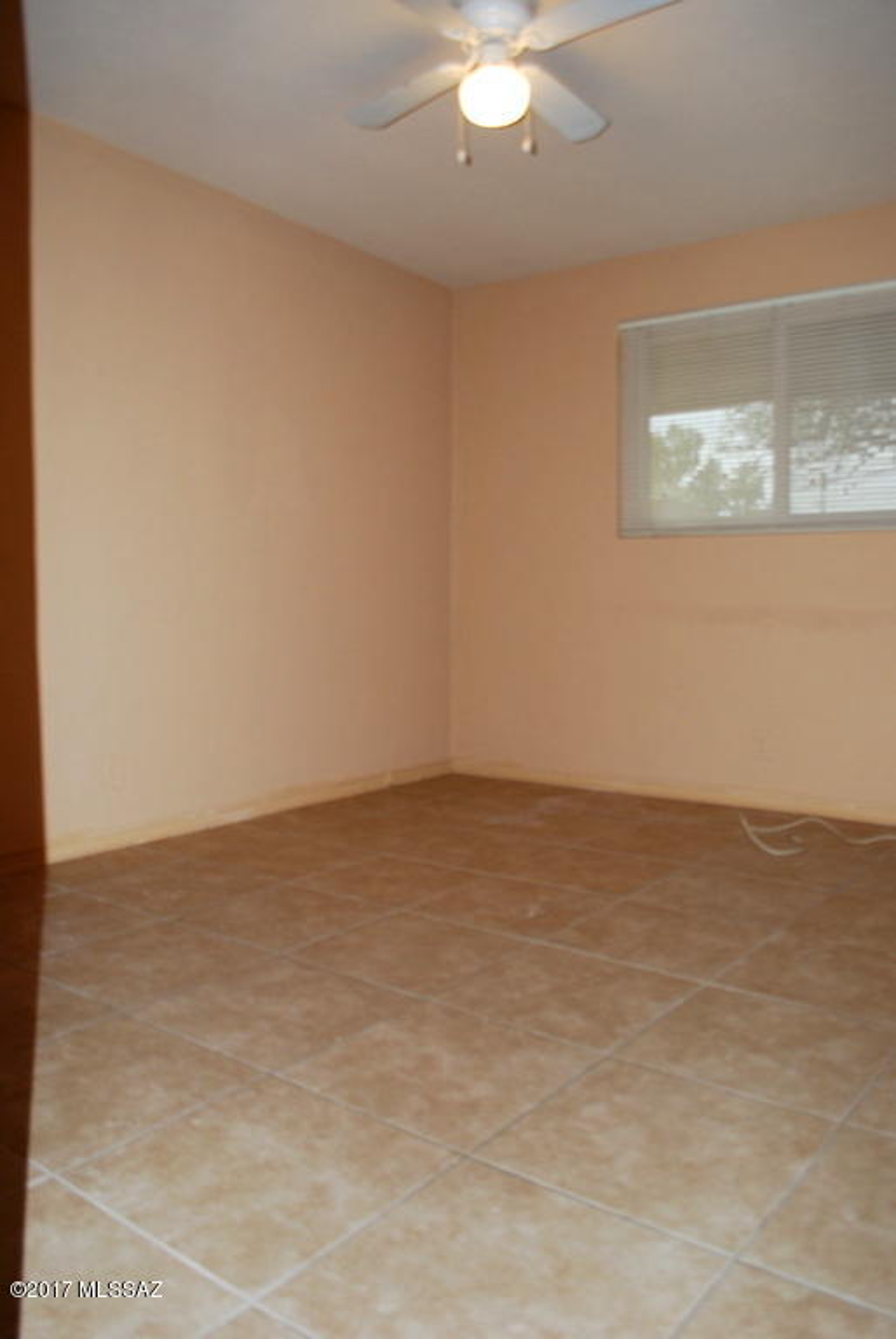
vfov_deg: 67.3
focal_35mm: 27
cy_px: 670
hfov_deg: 48.0
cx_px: 448
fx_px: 1005
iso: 200
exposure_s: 1/60
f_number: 3.5
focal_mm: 18
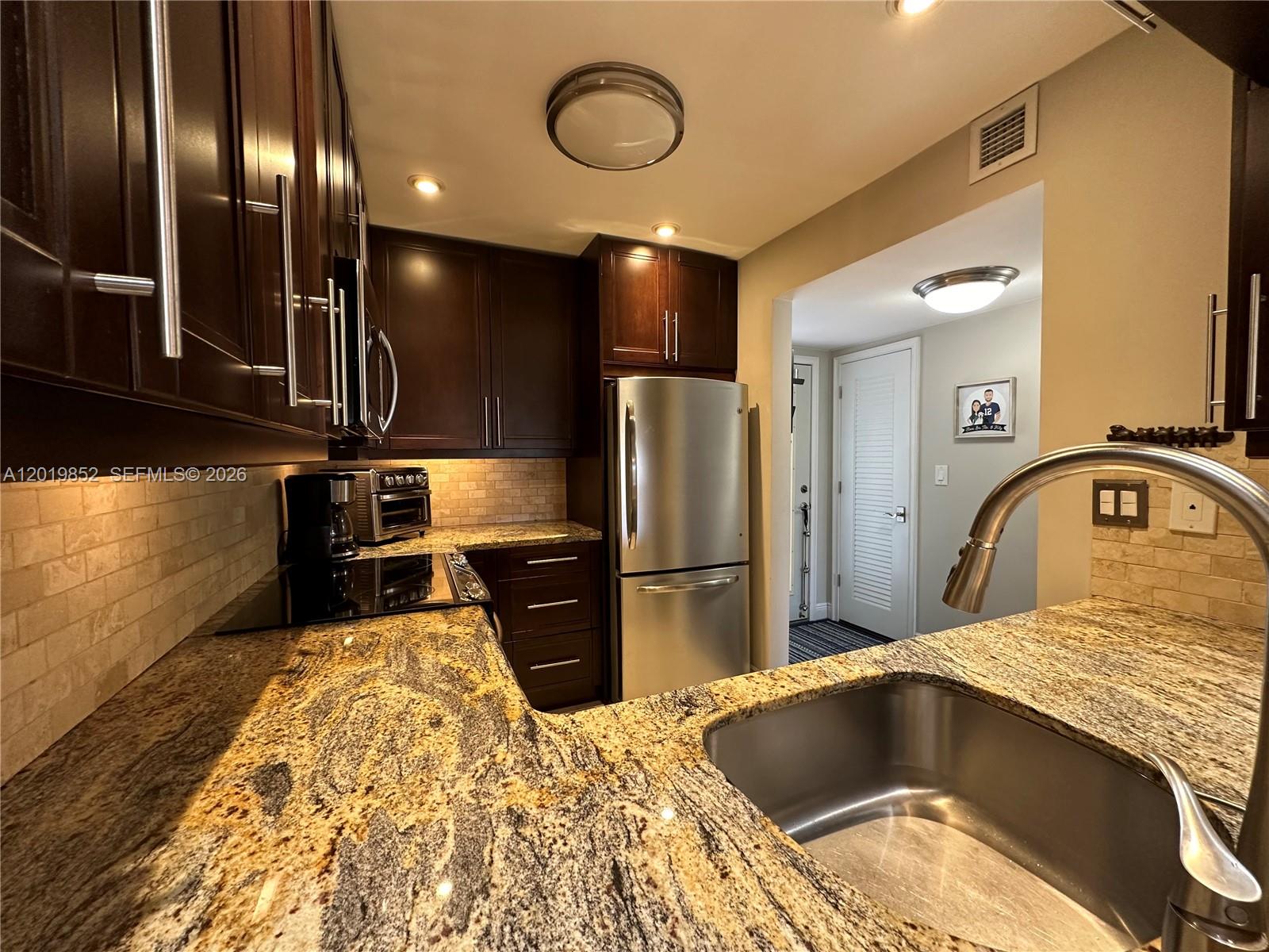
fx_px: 513
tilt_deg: -2.1
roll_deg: +0.1
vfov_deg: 85.7
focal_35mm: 14
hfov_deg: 102.1
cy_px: 476
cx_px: 634
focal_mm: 2.22
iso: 250
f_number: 2.2
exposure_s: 1/60
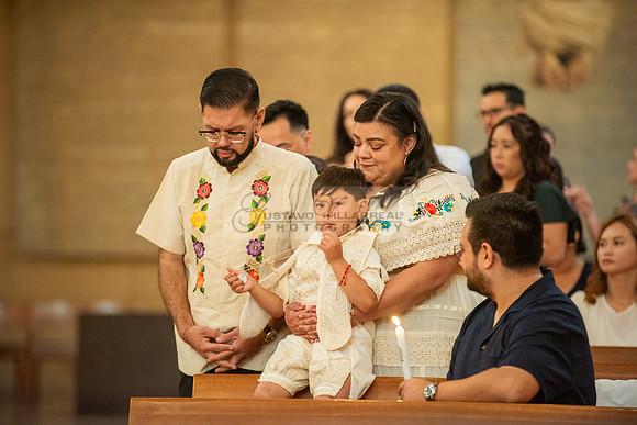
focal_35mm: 190
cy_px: 212
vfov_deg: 7.2
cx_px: 318
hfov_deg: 10.8
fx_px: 3363
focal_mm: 190
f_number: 2.8
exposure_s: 1/125
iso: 2000
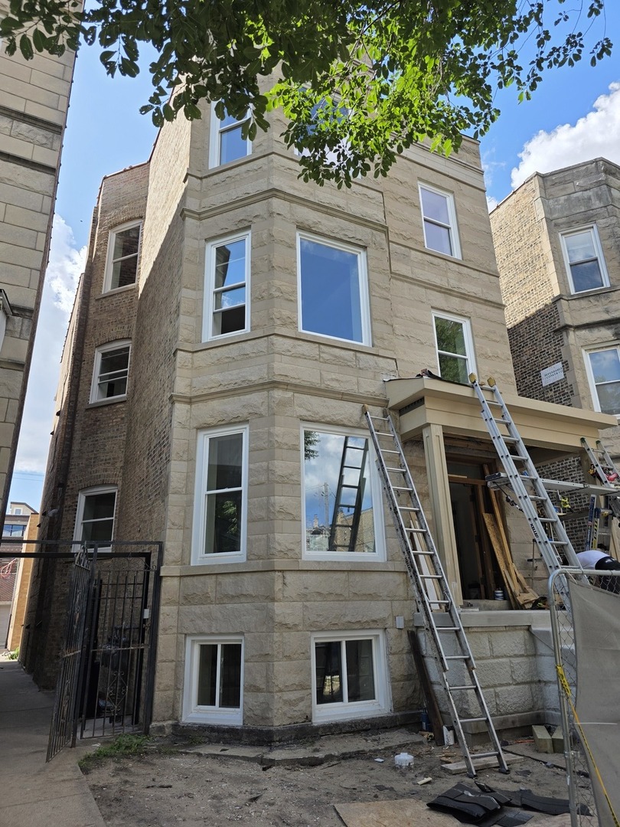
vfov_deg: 73.9
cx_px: 310
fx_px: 549
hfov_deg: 58.9
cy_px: 414
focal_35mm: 23
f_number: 1.7
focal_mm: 6.3
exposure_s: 1/3220
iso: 80
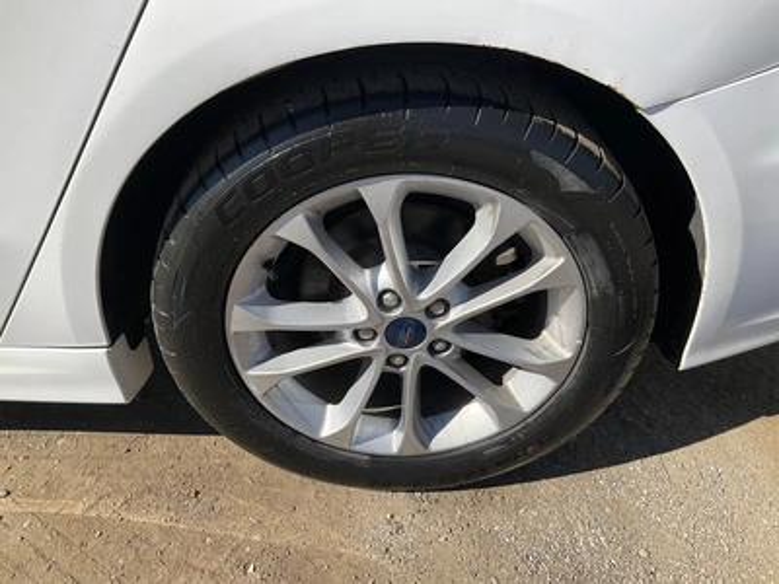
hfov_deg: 61.7
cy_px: 292
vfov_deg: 48.2
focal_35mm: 29
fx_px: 653
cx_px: 390
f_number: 1.8
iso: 25
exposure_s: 1/1730
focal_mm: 3
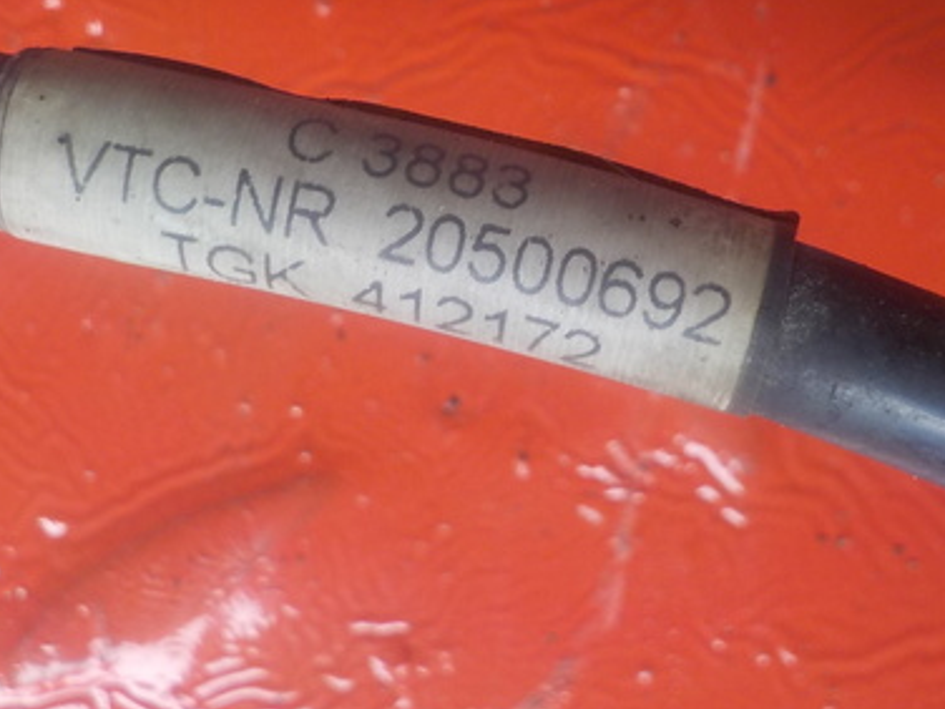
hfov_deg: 37.5
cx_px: 483
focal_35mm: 51
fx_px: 1392
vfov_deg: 28.4
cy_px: 229
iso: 125
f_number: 3.3
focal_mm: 4.1
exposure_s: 1/50
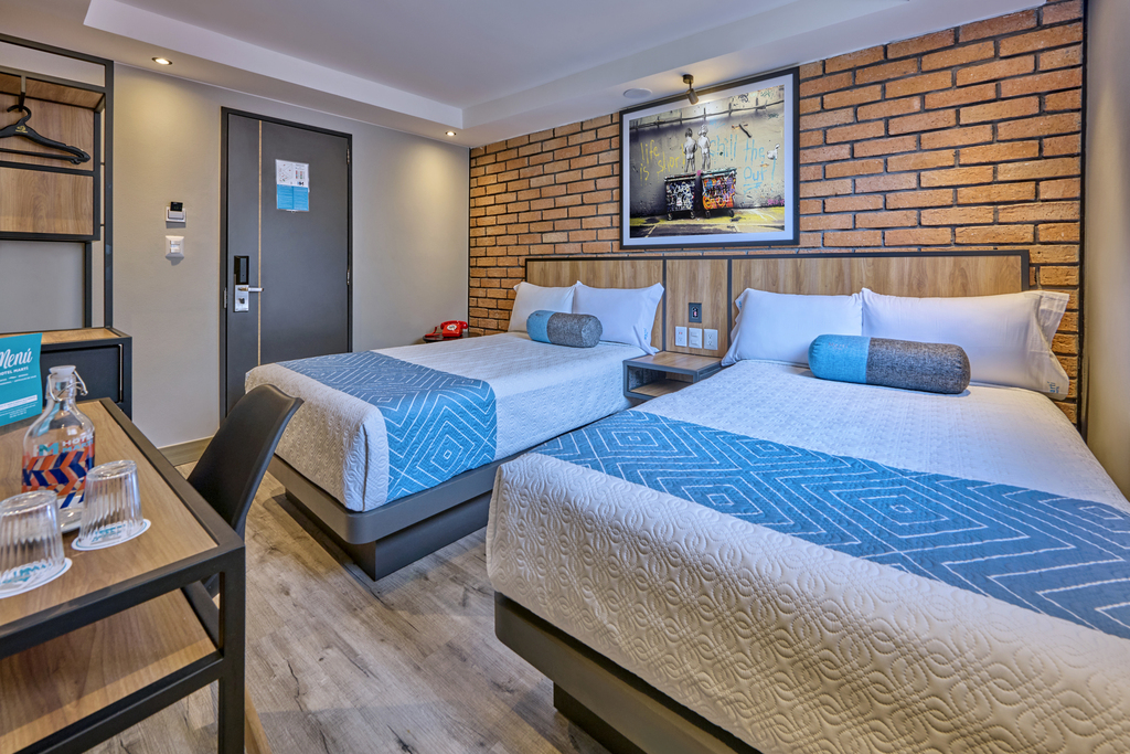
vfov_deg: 81.2
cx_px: 565
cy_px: 377
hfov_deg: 104.2
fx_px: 439
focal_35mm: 14
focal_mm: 14
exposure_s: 1/2
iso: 100
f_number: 9
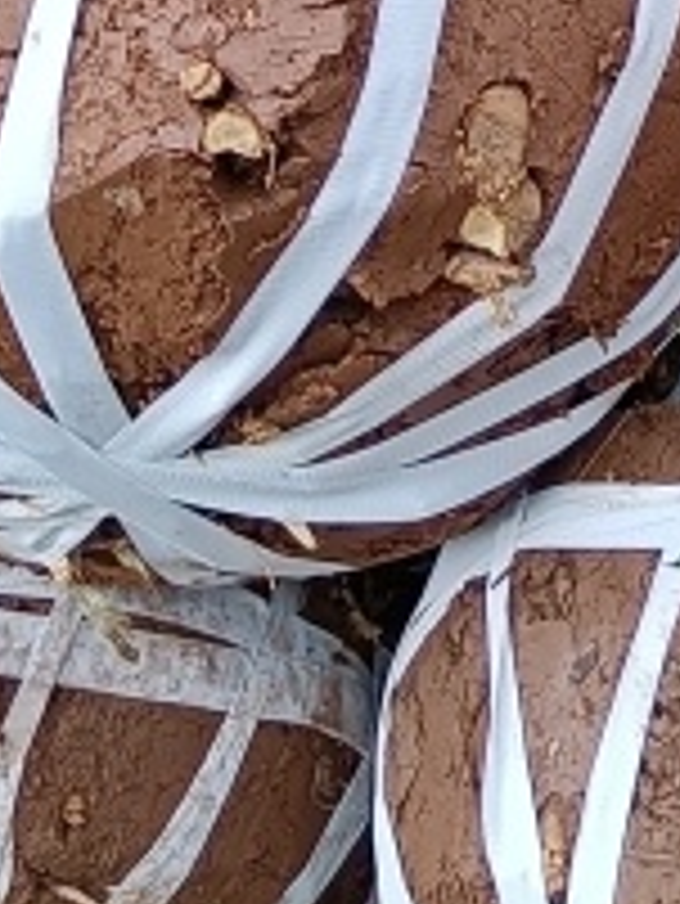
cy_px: -884
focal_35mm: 143
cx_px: 1337
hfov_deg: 9.7
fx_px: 3742
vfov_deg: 12.3
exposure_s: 1/310
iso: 100
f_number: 1.9
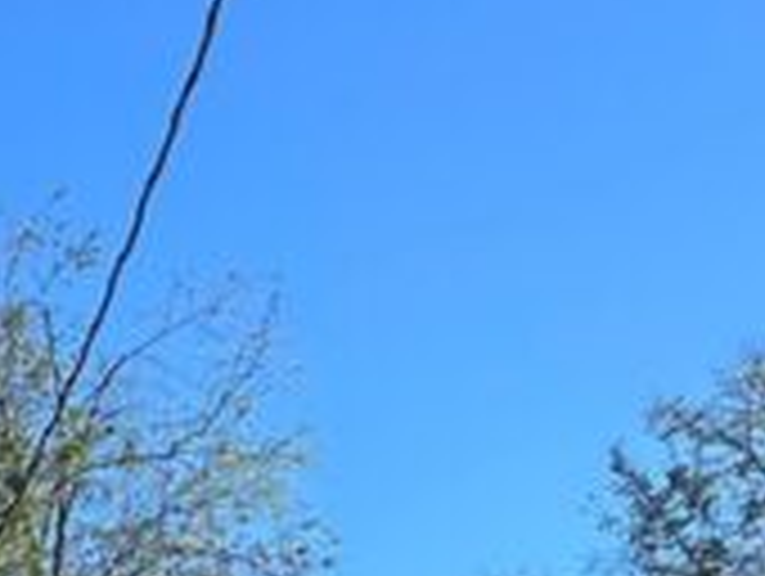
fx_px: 2700
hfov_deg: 14.1
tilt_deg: +12.2
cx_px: -666
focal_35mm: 122
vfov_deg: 11.5
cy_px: 954
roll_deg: -0.7
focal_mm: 5.7
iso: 50
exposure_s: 1/2045
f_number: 1.5
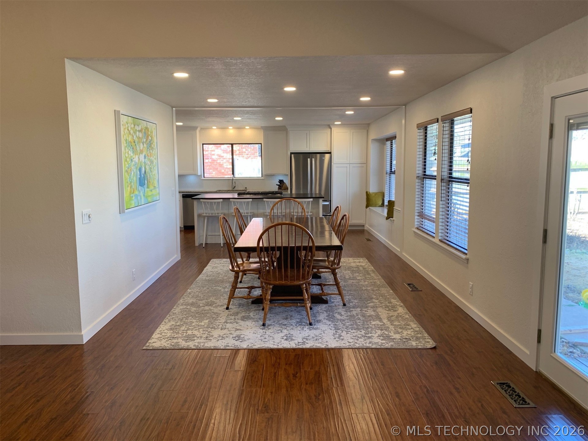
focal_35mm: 26
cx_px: 294
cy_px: 220
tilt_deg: -5.9
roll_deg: +0.7
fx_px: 442
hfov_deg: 67.3
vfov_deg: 53.1
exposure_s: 1/60
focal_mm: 4.25
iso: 50
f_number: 1.8
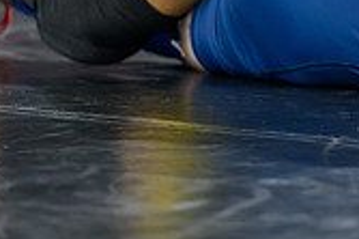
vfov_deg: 2.4
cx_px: 567
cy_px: -160
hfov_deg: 3.5
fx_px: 5798
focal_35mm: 582
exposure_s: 1/640
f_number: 2.8
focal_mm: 130
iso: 2500
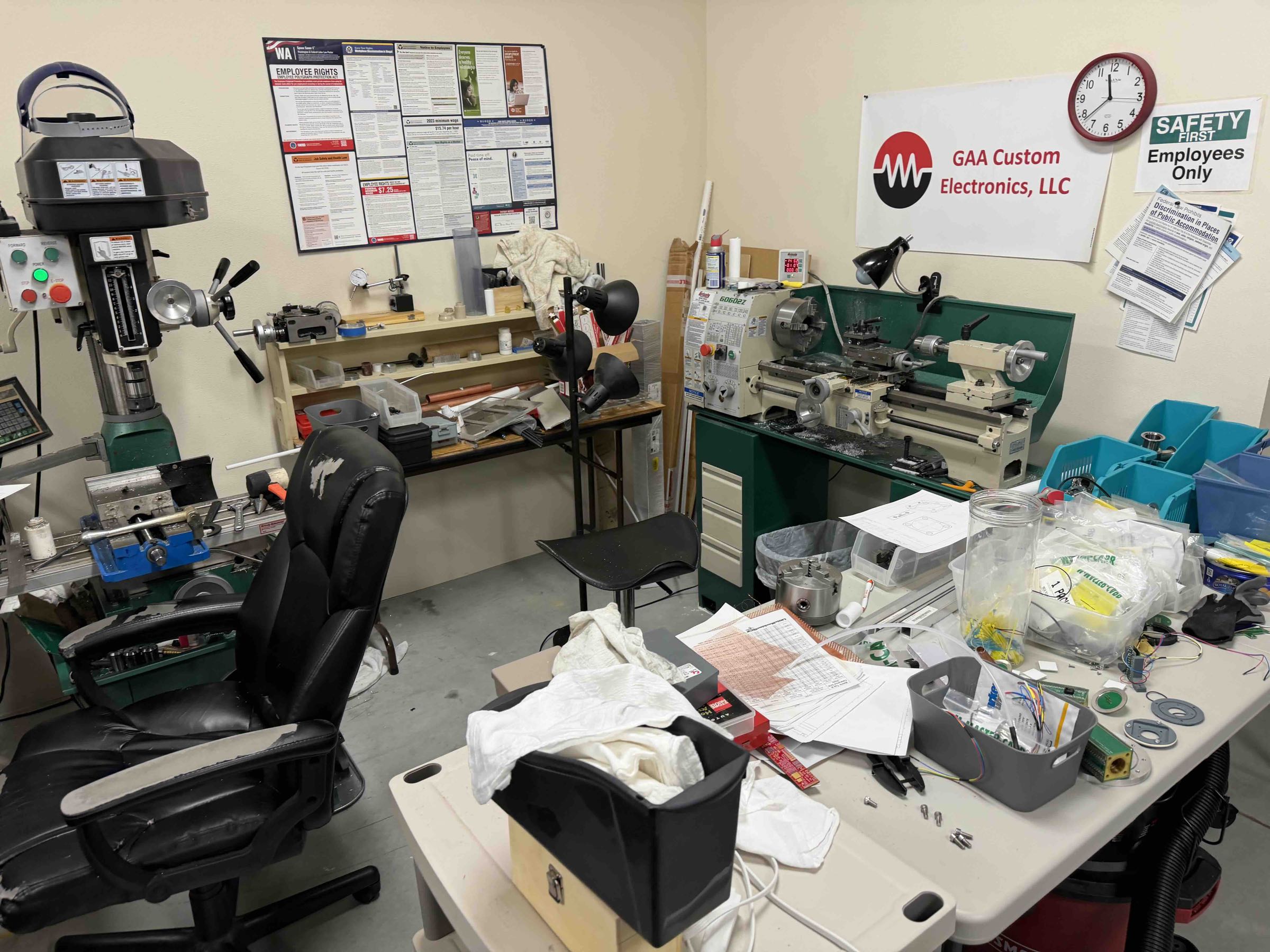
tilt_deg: -18.2
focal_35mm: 24
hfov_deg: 71.6
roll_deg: +2.1
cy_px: 476
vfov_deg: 56.8
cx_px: 635
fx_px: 881
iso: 125
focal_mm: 6.76
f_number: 1.78
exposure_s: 1/60
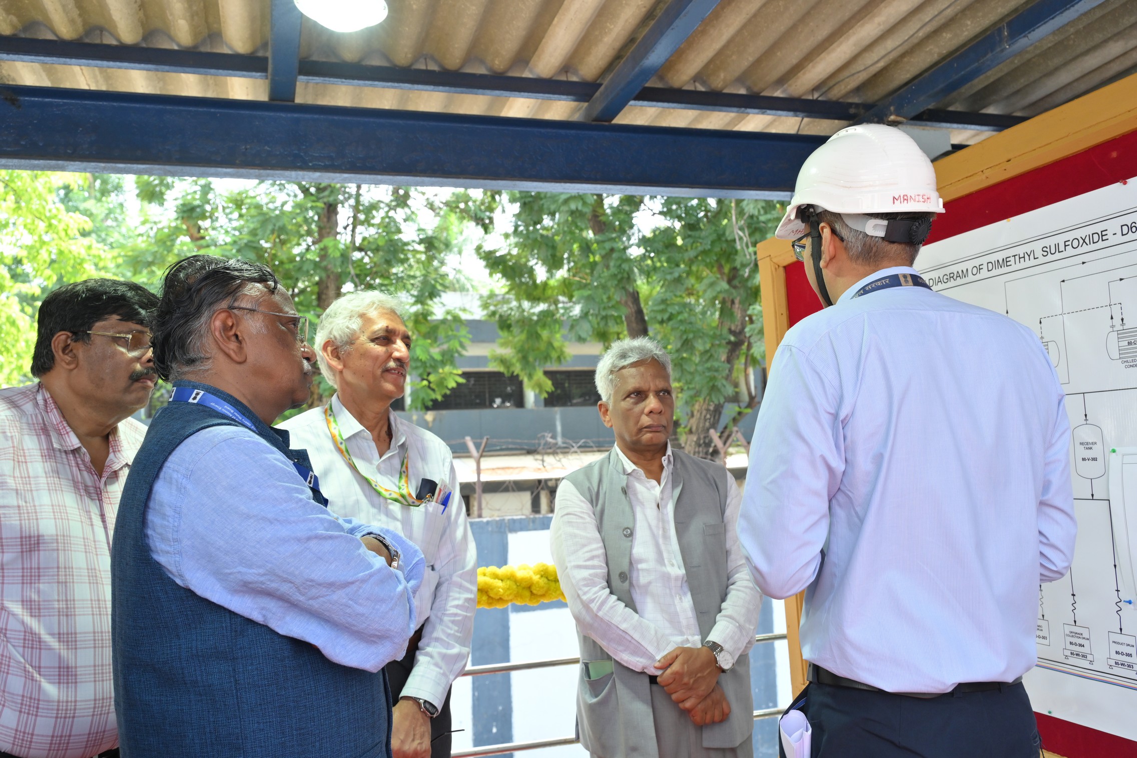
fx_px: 947
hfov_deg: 61.9
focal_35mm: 30
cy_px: 379
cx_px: 568
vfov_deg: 43.6
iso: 800
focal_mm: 30
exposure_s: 1/200
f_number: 6.3
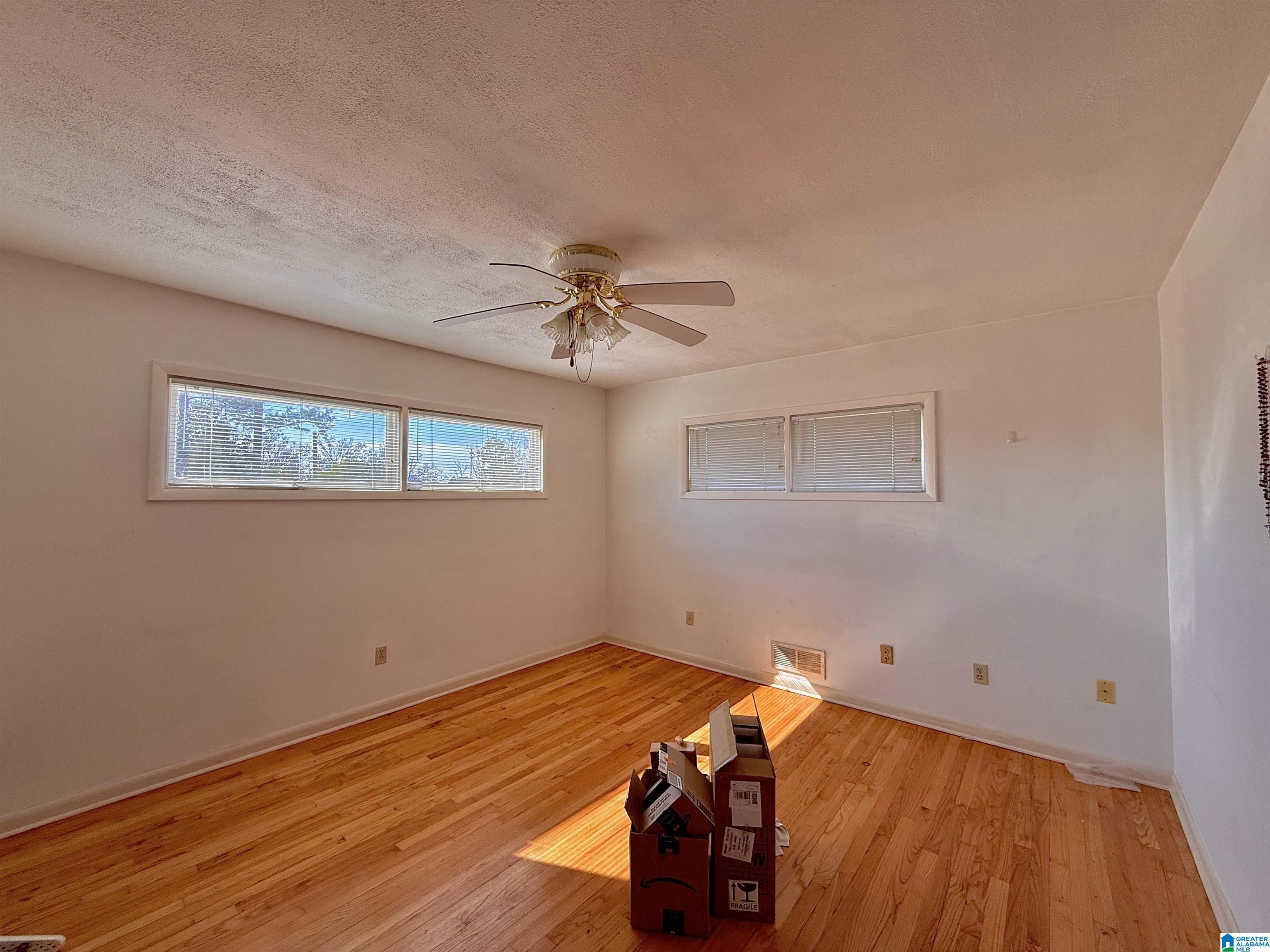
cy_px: 476
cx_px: 635
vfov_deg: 85.7
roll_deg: -0.3
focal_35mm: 14
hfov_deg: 102.1
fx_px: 514
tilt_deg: +2.1
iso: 64
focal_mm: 2.22
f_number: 2.2
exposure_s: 1/361
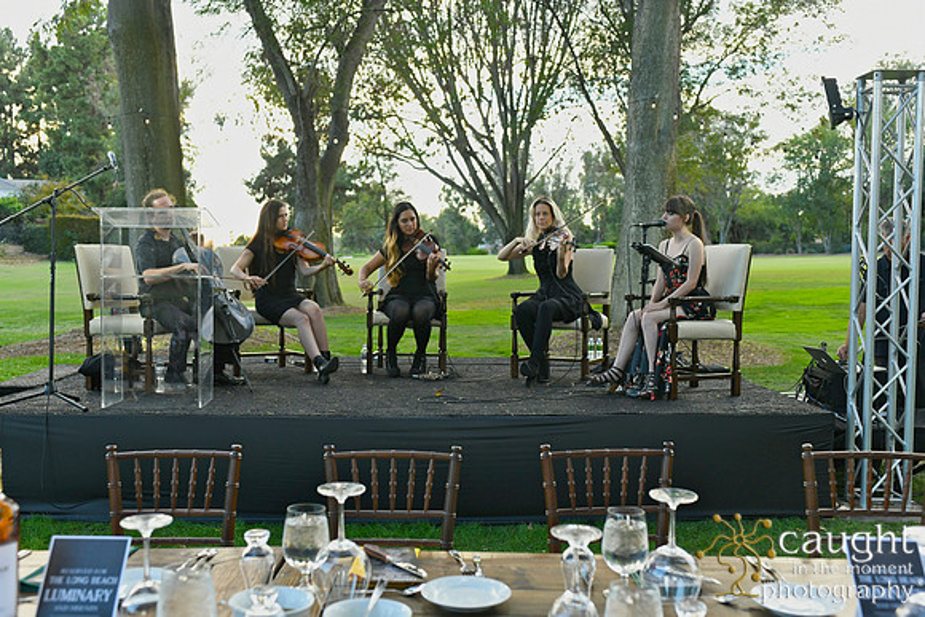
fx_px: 1028
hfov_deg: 48.4
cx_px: 462
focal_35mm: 40
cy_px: 308
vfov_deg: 33.4
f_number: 4.5
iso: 1000
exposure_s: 1/250
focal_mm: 40
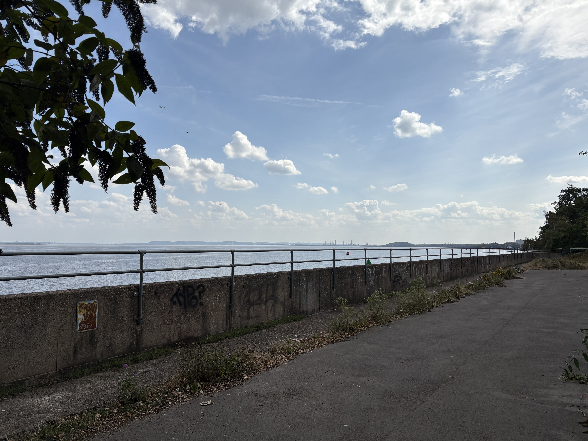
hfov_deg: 67.3
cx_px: 294
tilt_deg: +2.1
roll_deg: -0.7
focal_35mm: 26
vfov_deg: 53.1
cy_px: 220
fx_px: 442
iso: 50
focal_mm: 5.96
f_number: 1.6
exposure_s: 1/8850
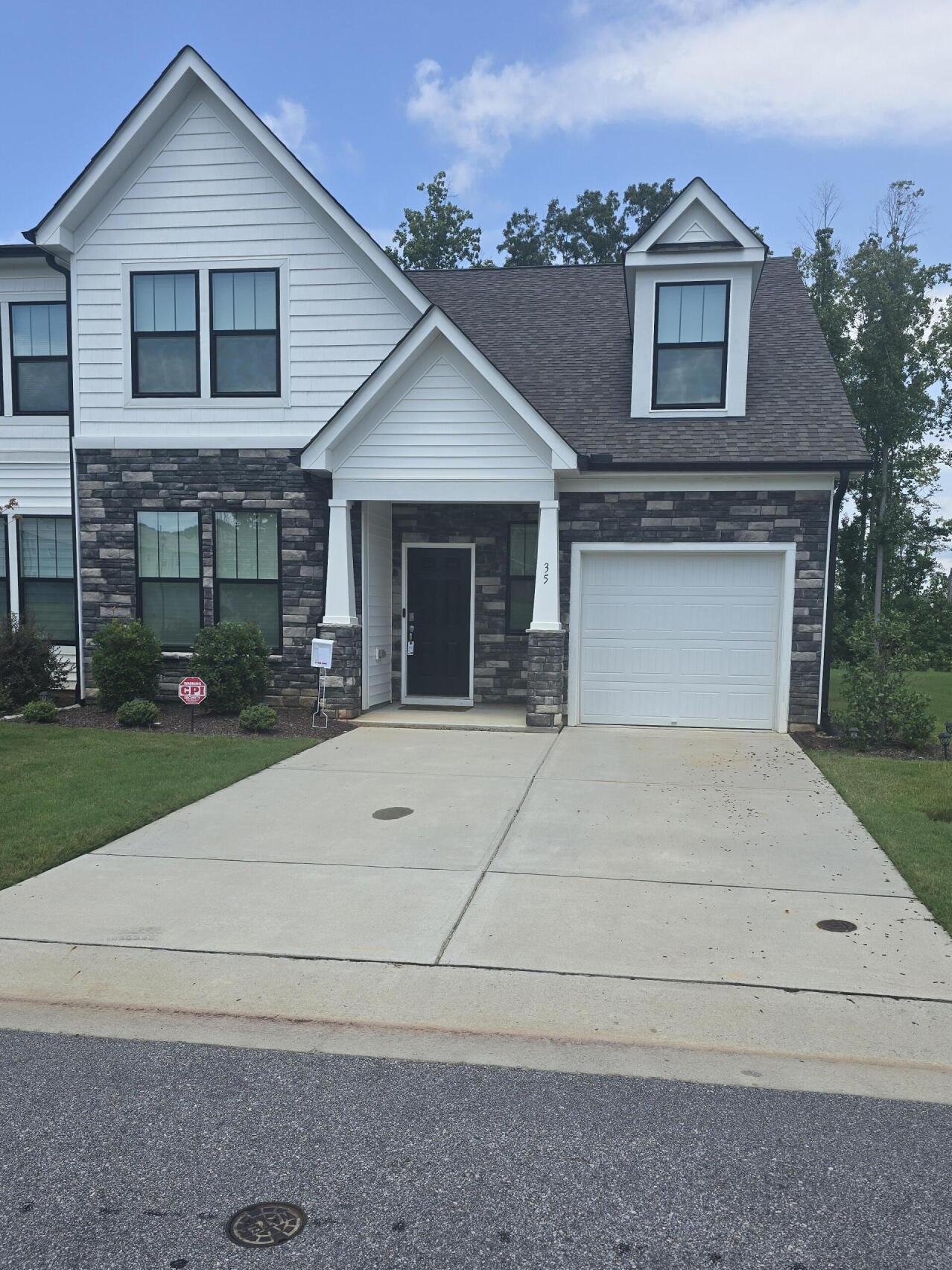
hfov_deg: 51.2
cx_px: 535
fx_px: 990
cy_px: 698
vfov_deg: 65.2
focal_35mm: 27
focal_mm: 6.3
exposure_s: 1/616
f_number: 1.7
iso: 12
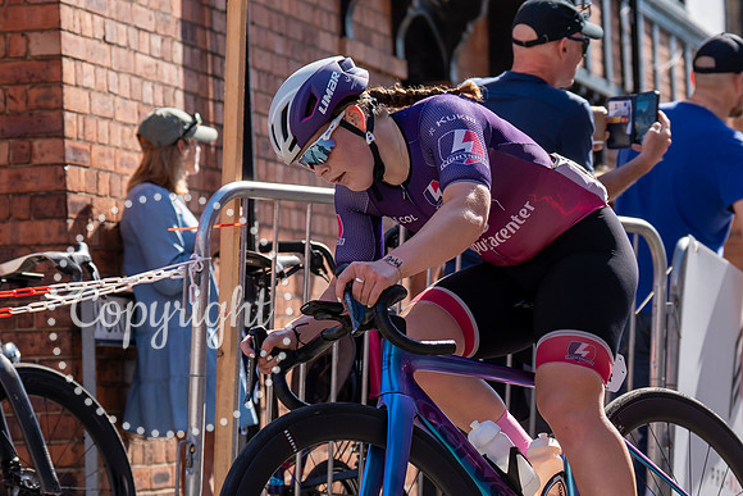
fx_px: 3051
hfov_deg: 13.9
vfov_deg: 9.3
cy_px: 245
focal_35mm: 148
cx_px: 445
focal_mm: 70
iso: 100
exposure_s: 1/1000
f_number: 3.5
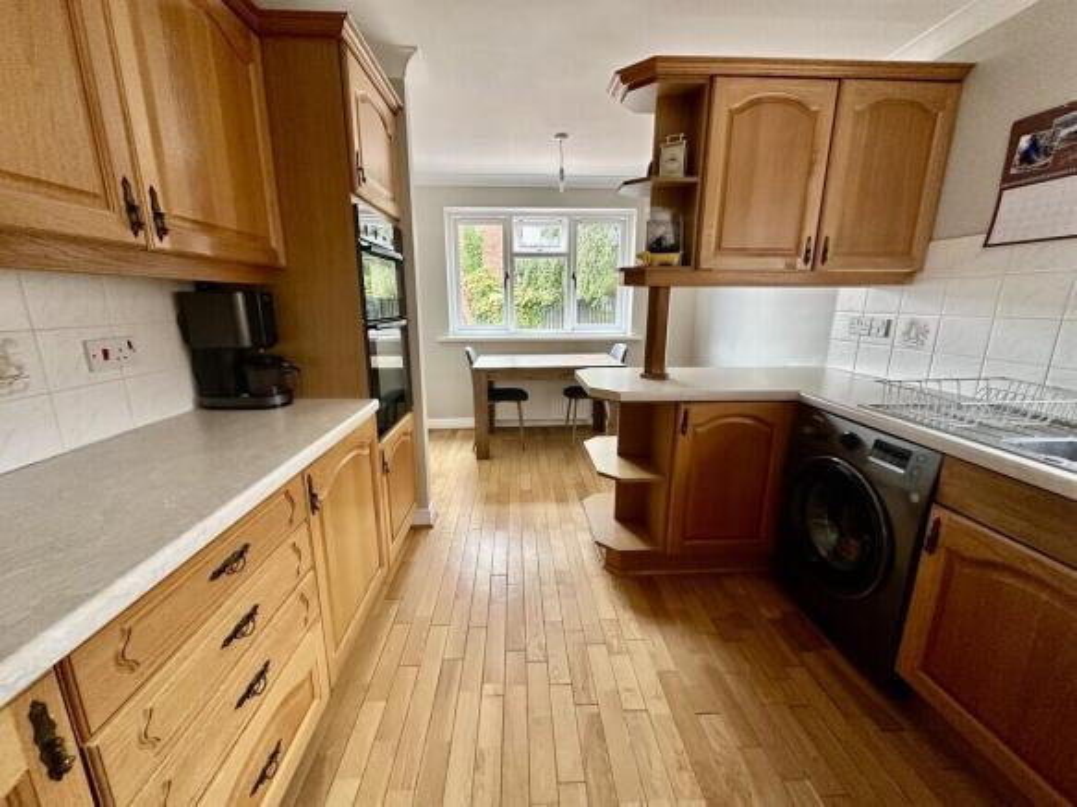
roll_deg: -0.1
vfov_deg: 85.7
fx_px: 435
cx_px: 538
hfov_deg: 102.1
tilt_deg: -13.8
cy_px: 404
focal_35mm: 14
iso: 320
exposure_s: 1/94
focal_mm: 2.22
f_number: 2.2
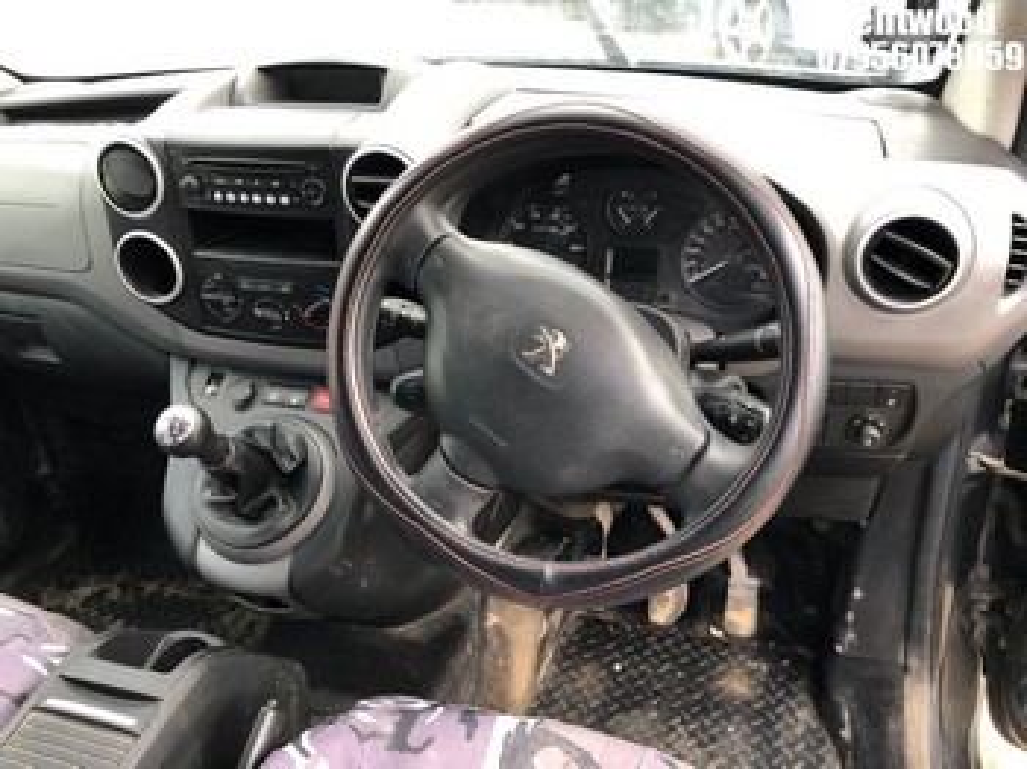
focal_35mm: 28
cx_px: 514
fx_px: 830
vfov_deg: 49.7
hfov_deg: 63.5
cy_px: 384
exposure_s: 1/40
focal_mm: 4
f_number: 1.8
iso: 25
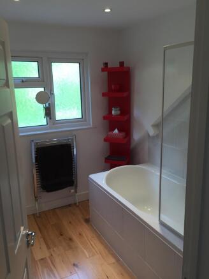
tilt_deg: -11.5
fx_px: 233
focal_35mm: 29
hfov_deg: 48.2
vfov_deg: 61.6
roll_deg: +0.8
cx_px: 104
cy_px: 140
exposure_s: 1/60
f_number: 2.2
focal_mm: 4.15
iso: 32
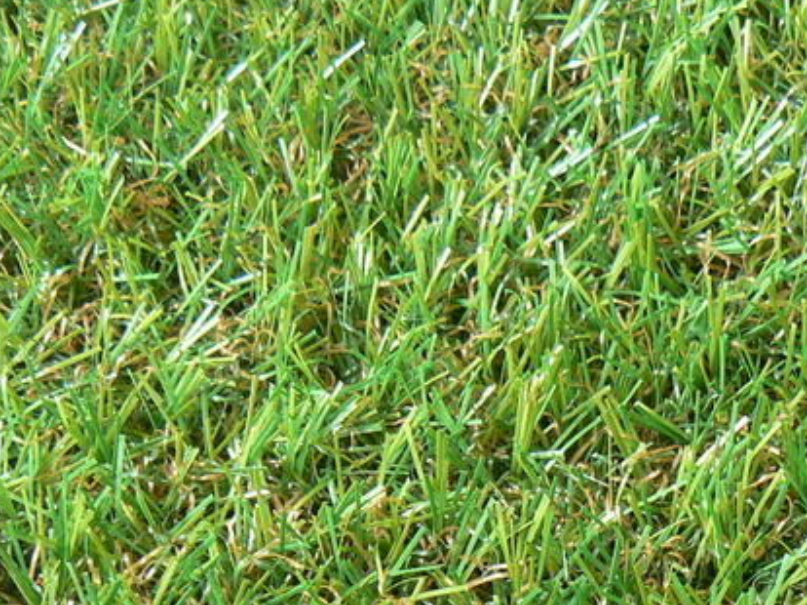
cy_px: 599
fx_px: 2027
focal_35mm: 87
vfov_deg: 16.6
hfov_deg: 22.5
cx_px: 343
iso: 200
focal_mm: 6
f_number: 2.8
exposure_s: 1/30
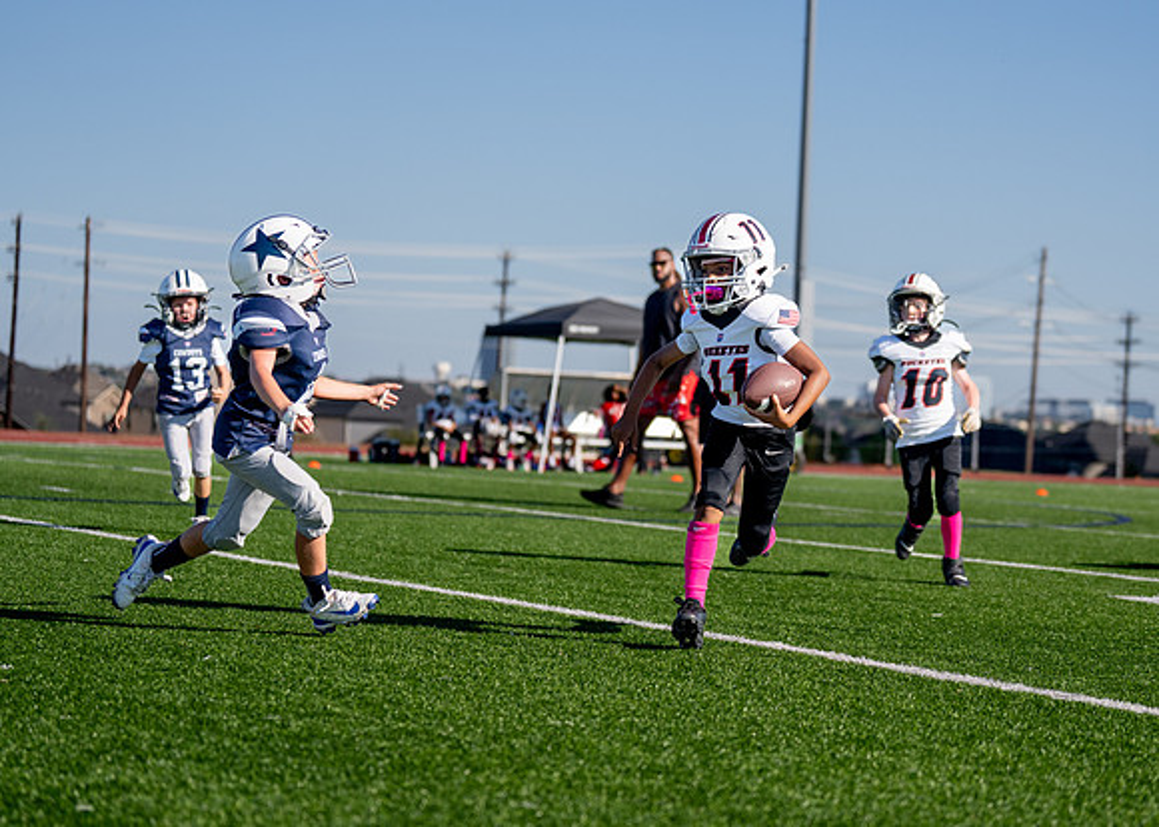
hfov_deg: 22.8
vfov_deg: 16.4
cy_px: 387
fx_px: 2867
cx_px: 726
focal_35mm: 87
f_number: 2.8
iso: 320
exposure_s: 1/6400
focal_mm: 70
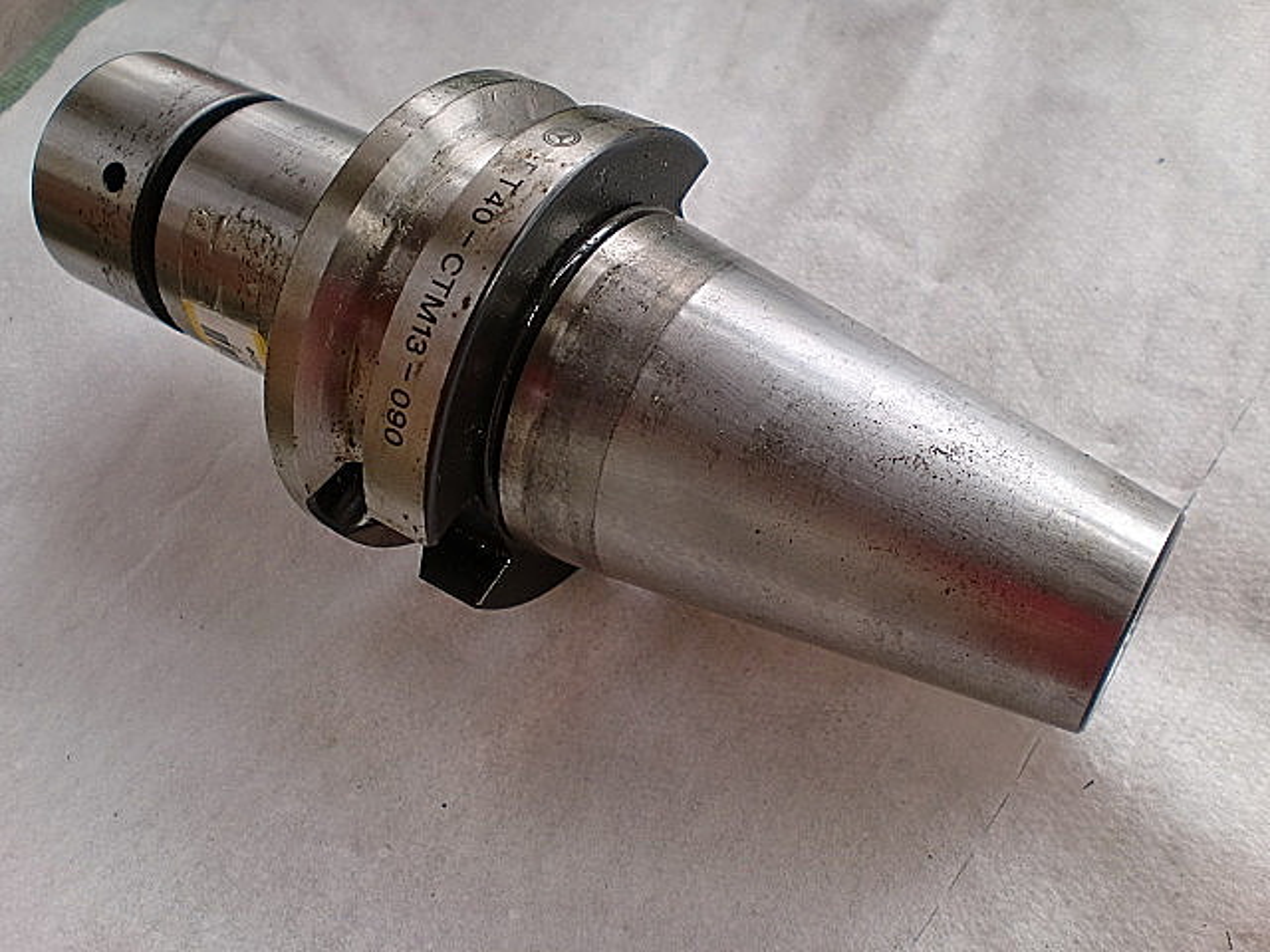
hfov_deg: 52.6
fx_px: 1284
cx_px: 635
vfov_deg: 40.7
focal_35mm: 35
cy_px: 476
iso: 64
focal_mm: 6.3
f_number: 3.1
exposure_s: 1/60
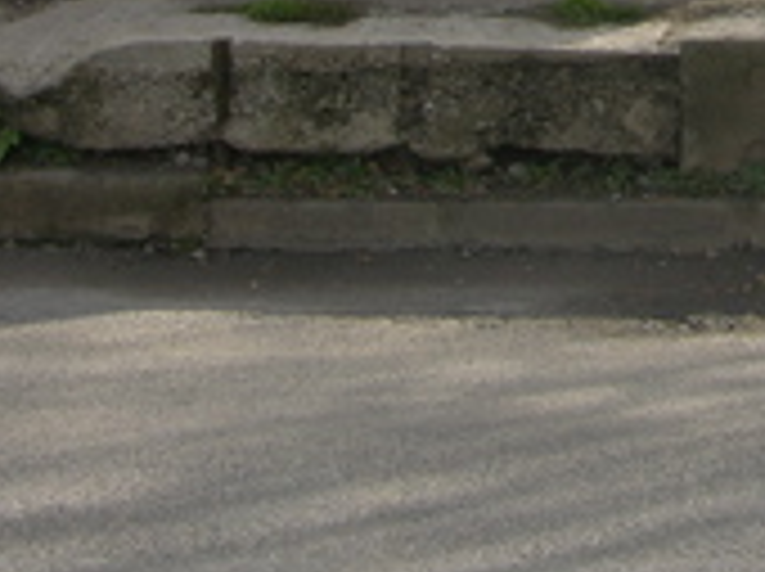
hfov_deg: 14.3
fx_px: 2913
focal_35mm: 132
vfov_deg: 10.8
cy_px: -302
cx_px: 1004
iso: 50
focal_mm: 8.9
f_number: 5
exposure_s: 1/130
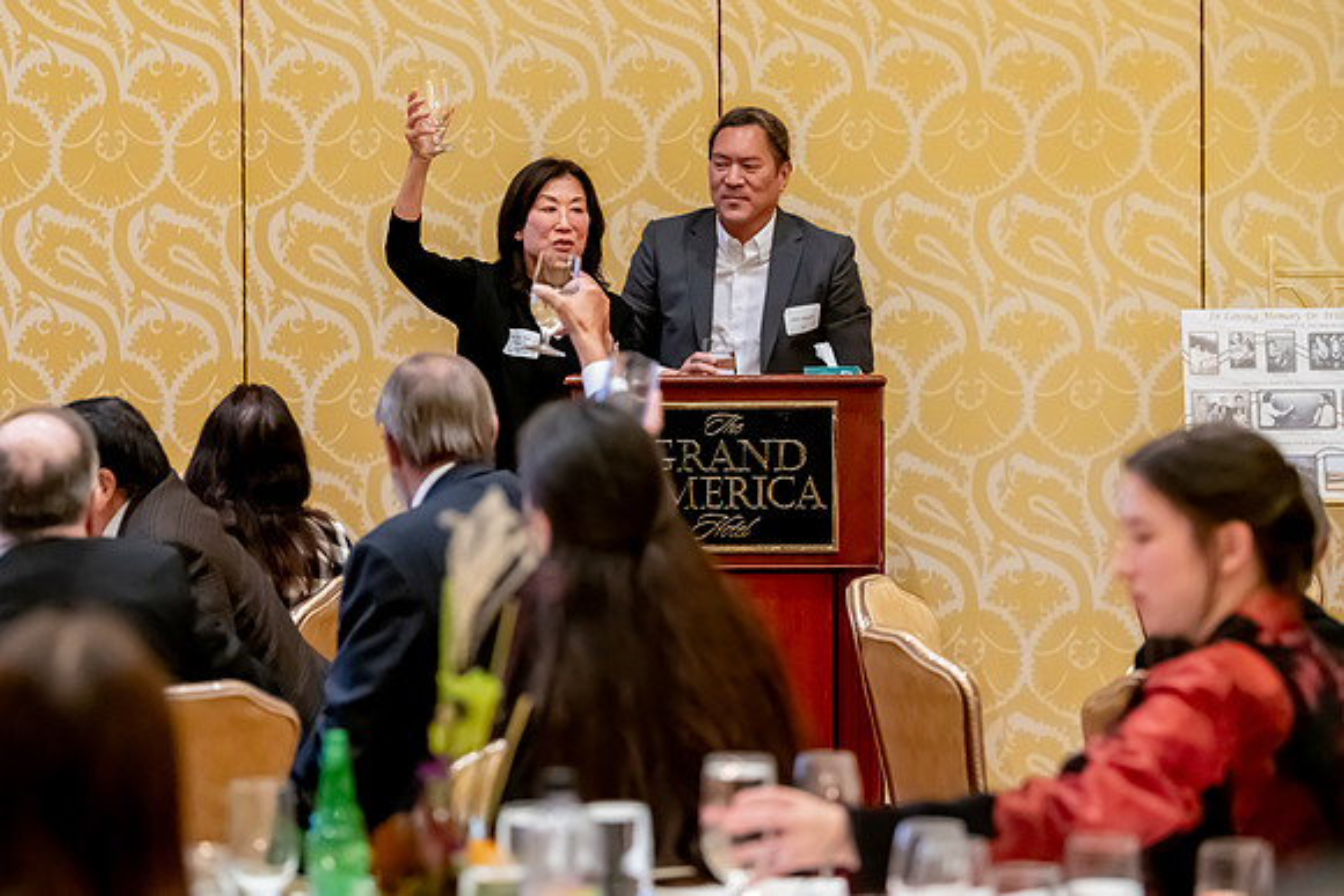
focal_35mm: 130
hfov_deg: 15.7
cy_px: 390
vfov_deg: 10.5
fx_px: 4871
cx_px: 586
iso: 6400
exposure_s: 1/160
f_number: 3.2
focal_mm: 112
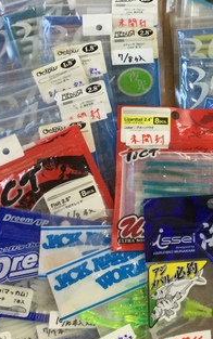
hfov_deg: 19.4
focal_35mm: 63
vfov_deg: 32.3
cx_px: 261
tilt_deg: -71.4
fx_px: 584
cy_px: 121
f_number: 2.4
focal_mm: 3.3
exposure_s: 1/30
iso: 32
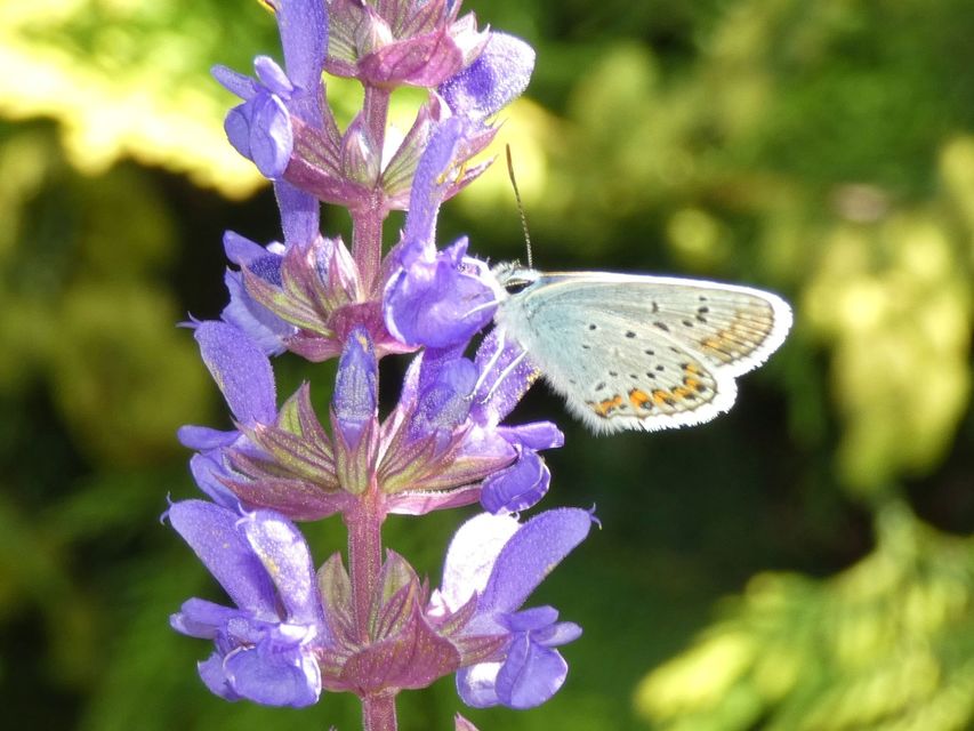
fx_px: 3096
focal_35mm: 110
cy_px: 366
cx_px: 487
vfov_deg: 13.5
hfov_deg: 17.9
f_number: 5
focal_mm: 19.7
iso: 125
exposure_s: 1/60
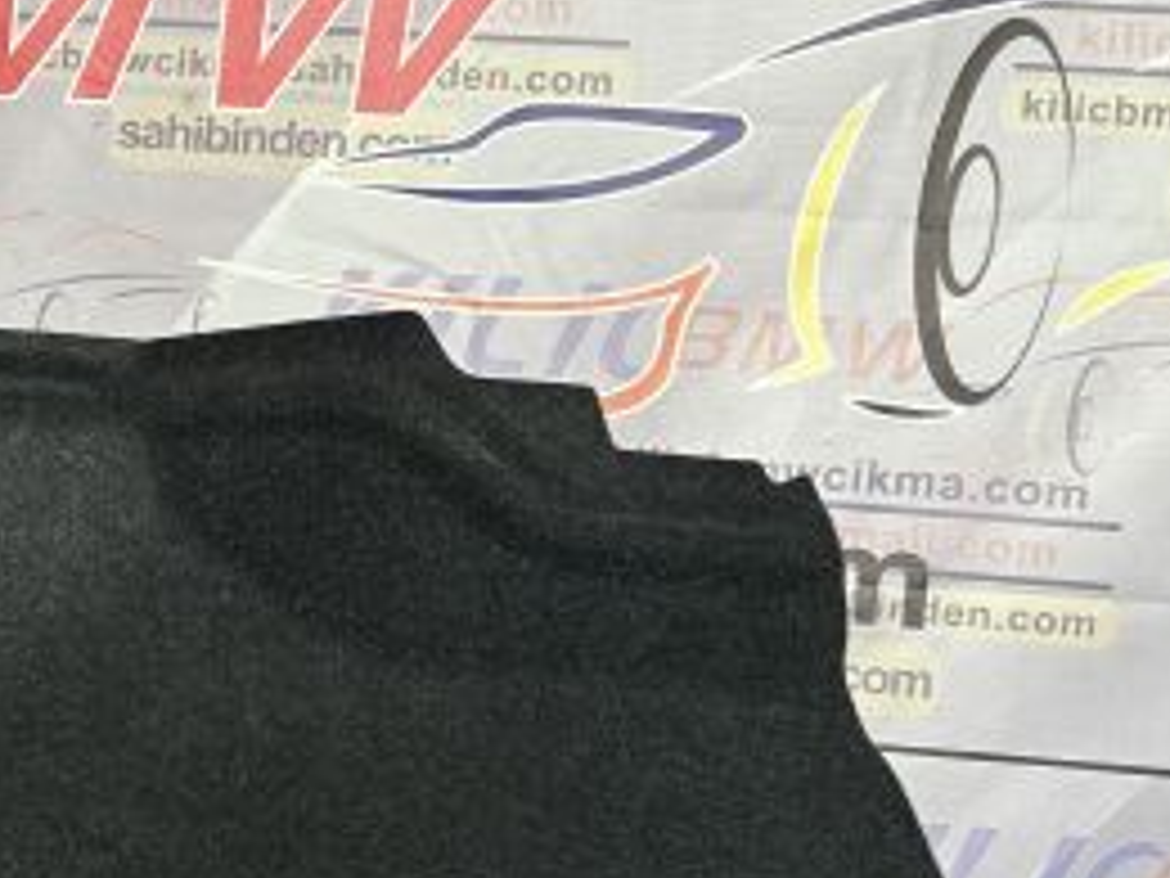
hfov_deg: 30.0
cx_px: -54
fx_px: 1994
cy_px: 540
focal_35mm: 59
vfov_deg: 24.8
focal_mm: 6.86
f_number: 1.78
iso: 160
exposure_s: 1/121
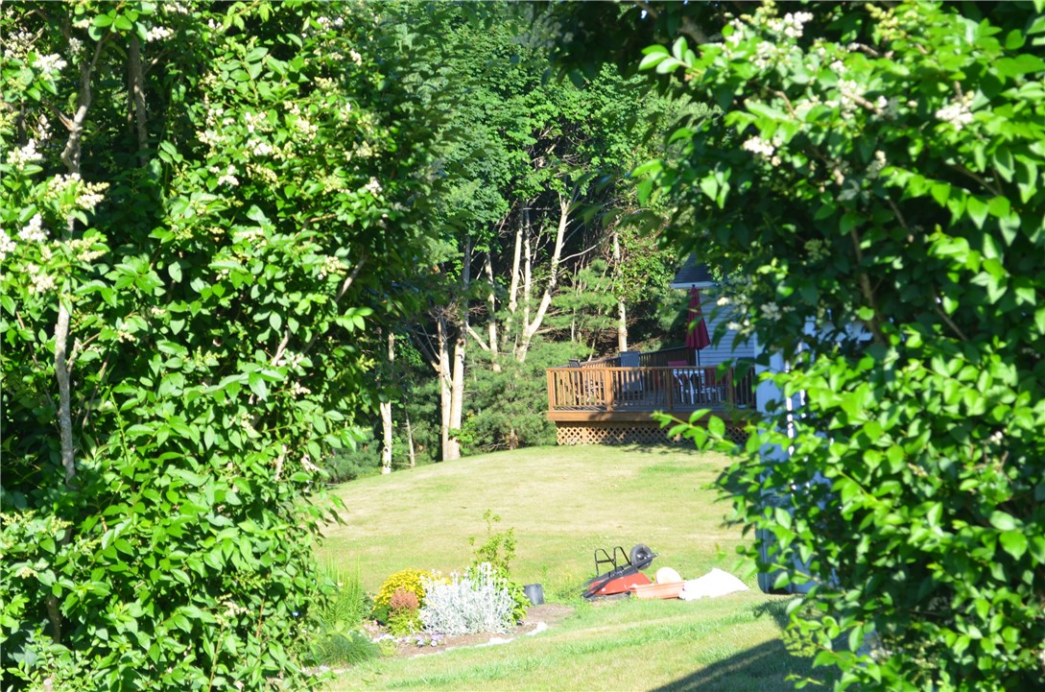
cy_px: 346
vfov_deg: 17.4
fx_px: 2259
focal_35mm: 78
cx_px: 522
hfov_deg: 26.0
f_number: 8
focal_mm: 52
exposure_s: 1/80
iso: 100
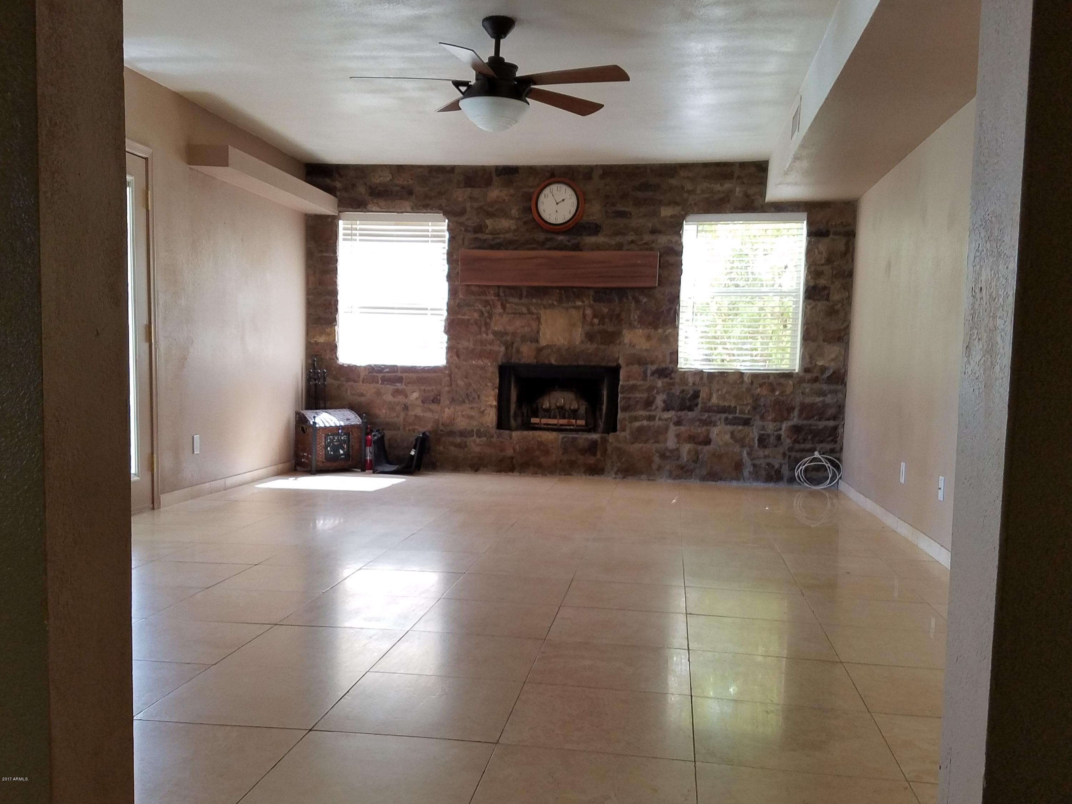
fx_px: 805
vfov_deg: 53.1
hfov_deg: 67.3
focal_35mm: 26
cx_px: 536
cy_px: 402
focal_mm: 4.2
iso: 125
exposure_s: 1/60
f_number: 1.7
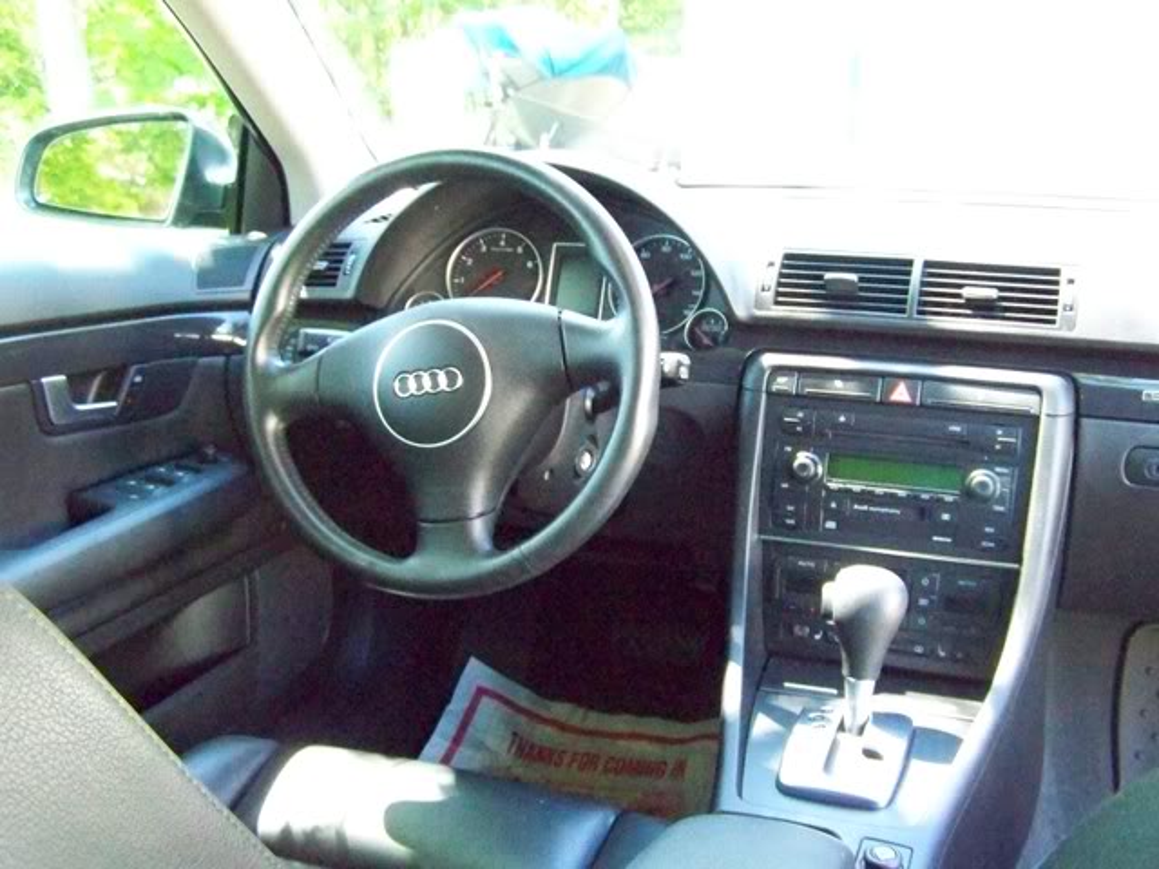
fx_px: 1272
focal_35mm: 38
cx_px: 580
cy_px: 434
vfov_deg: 37.7
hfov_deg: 49.0
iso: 1600
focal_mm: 6.3
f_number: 2.8
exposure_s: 1/125
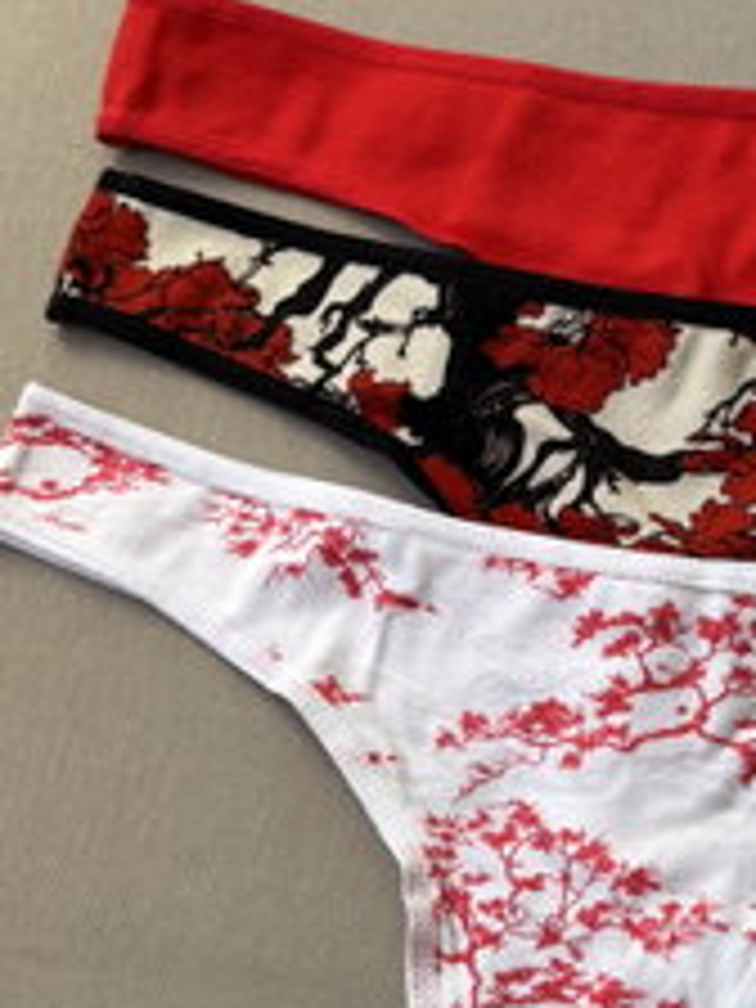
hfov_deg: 23.0
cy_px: 578
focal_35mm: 62
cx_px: 684
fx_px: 1805
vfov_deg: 31.1
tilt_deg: -69.1
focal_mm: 5.96
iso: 40
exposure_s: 1/131
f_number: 1.6
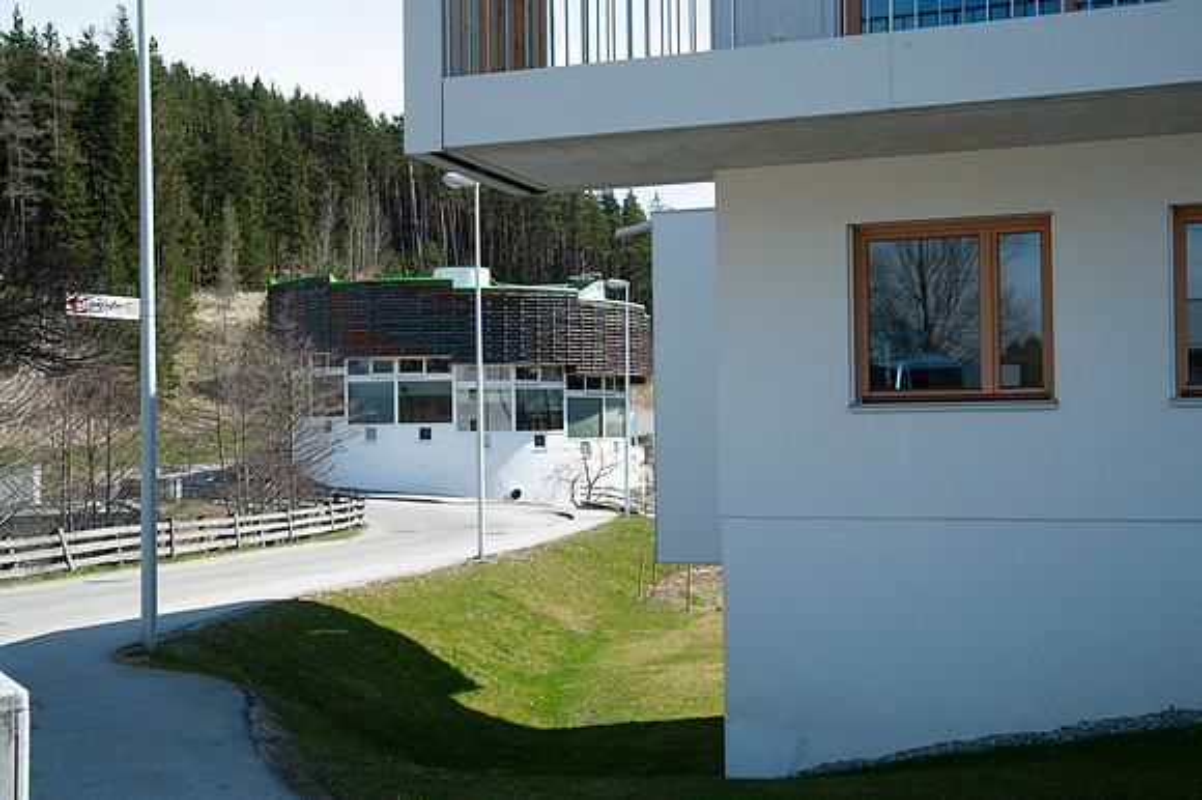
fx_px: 1468
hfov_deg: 44.5
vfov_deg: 30.5
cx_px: 601
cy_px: 400
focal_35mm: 44
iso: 200
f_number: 11
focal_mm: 44
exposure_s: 1/250
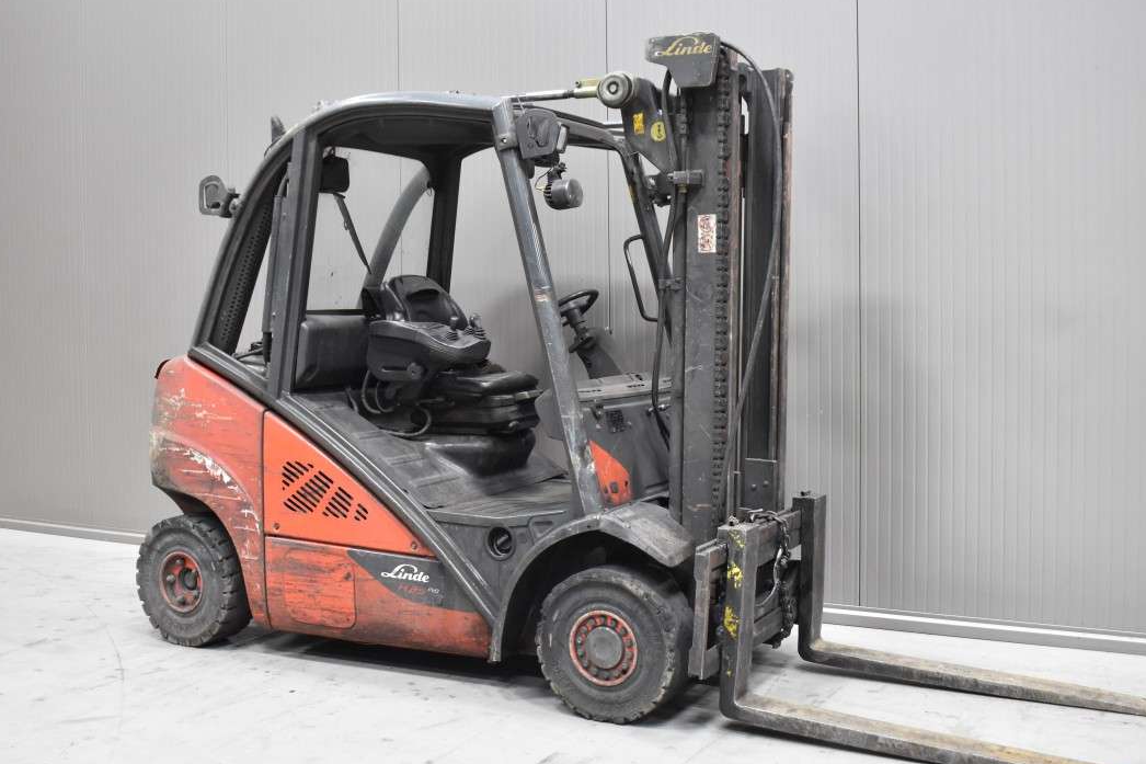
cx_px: 526
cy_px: 370
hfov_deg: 48.9
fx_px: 1259
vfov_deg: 33.7
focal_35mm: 40
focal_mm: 23
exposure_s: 1/25
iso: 1600
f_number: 4.5
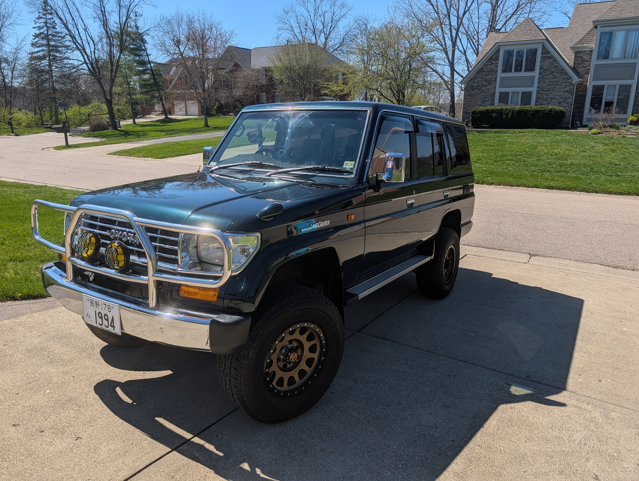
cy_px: 240
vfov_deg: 56.9
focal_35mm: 24
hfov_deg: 71.5
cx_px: 320
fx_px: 444
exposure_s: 1/9901
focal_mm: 6.9
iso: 21
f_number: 1.68
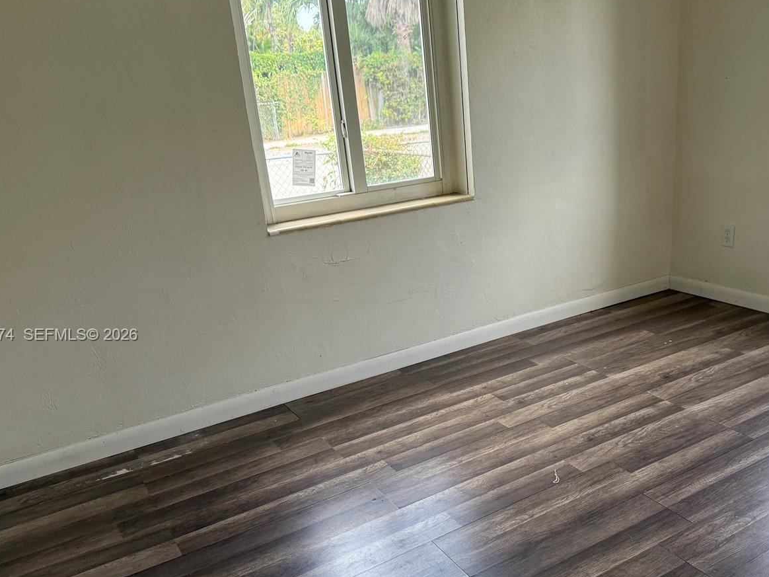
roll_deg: +3.2
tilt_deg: -20.6
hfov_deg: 55.0
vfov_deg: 42.8
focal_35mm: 33
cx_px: 460
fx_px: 733
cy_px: 336
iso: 160
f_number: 1.78
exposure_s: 1/238
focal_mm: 6.76
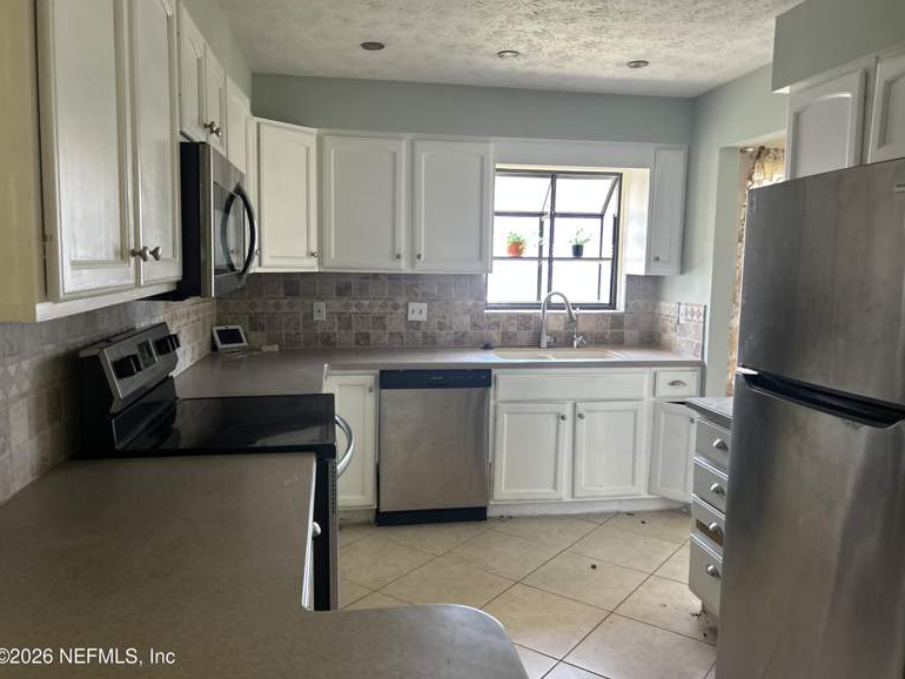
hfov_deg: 65.3
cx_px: 463
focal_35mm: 27
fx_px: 706
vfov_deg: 51.4
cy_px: 336
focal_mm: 5.7
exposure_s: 1/60
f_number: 1.5
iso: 320
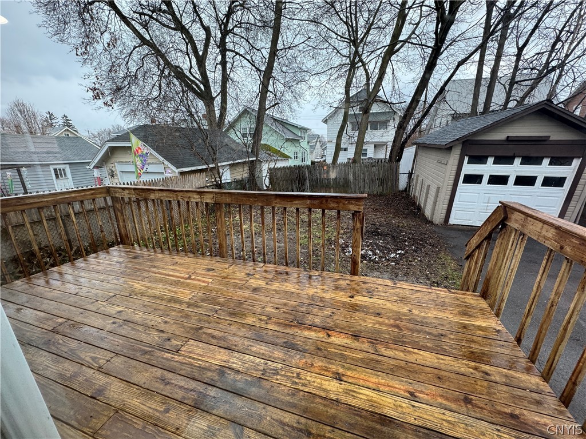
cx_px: 293
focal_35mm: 14
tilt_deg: -17.0
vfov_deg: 85.7
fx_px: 237
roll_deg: +0.6
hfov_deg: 102.1
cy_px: 220
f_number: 2.2
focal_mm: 2.22
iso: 80
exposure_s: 1/120
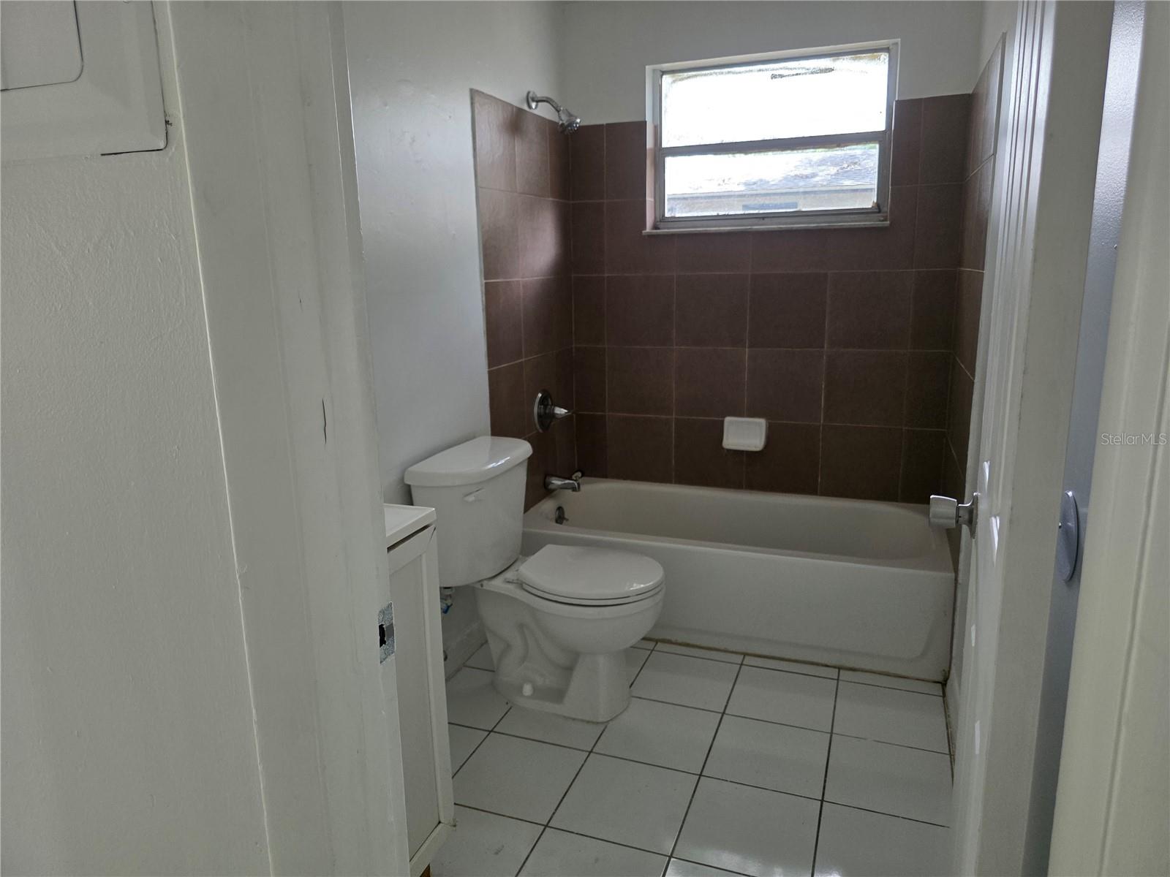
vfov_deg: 58.9
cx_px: 585
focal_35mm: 23
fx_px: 777
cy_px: 438
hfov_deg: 73.9
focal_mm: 6.3
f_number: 1.7
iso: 200
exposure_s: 1/120
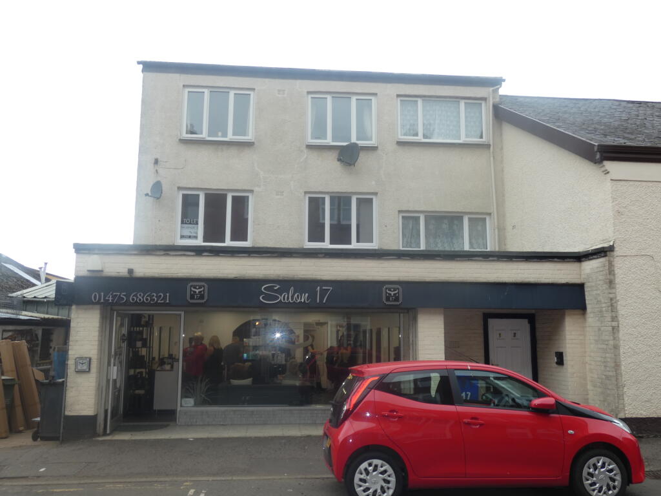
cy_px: 248
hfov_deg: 60.0
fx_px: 573
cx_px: 330
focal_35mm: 30
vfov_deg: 46.8
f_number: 3.3
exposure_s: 1/100
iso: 80
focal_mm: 5.3
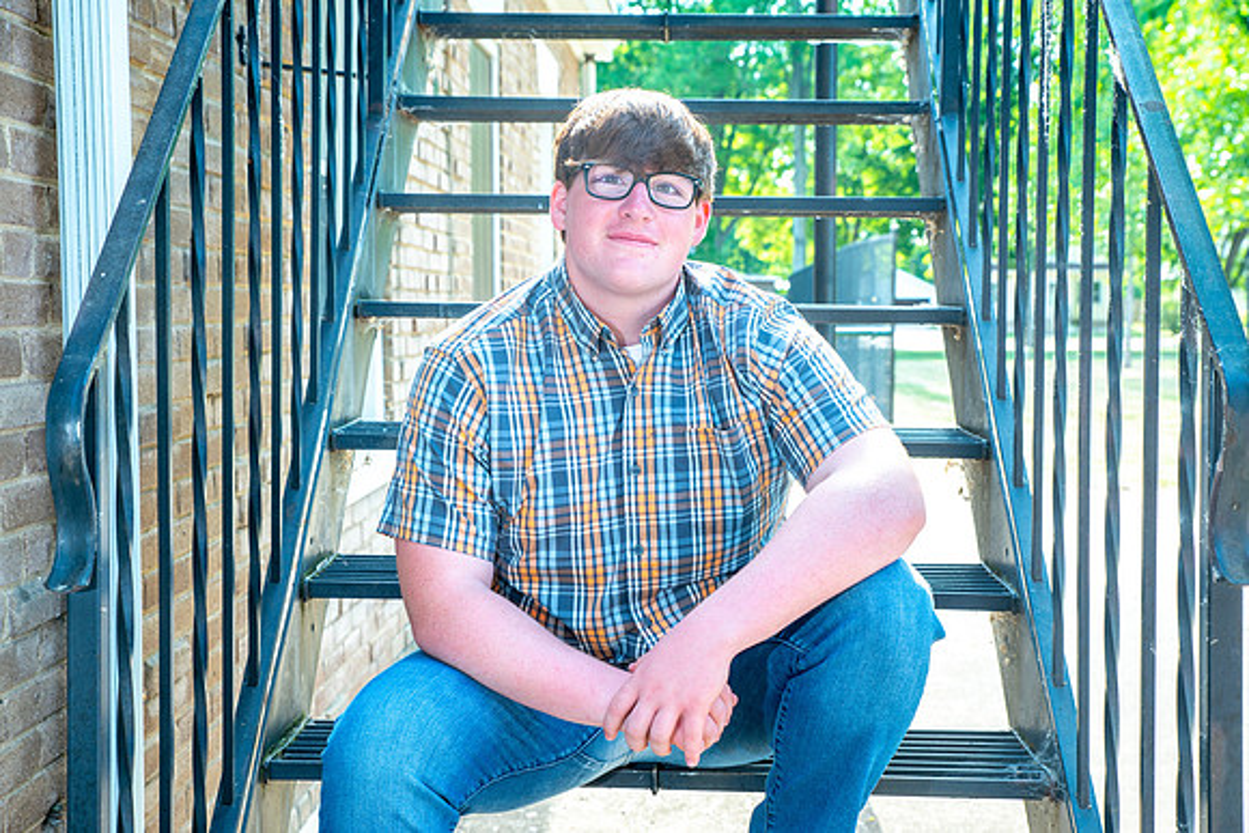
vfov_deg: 27.0
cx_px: 624
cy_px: 416
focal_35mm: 50
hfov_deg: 39.6
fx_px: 1735
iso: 320
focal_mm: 50
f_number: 7.1
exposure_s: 1/80
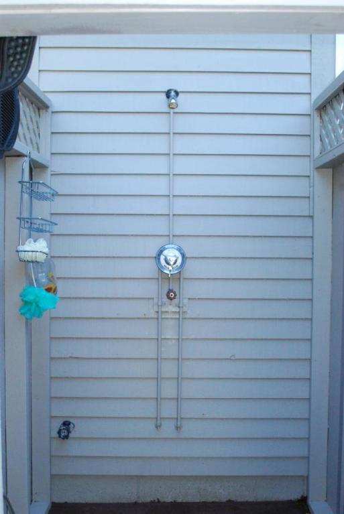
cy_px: 257
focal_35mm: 36
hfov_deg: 37.0
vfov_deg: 53.1
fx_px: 515
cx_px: 172
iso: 1600
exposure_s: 1/200
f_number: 6.3
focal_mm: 24
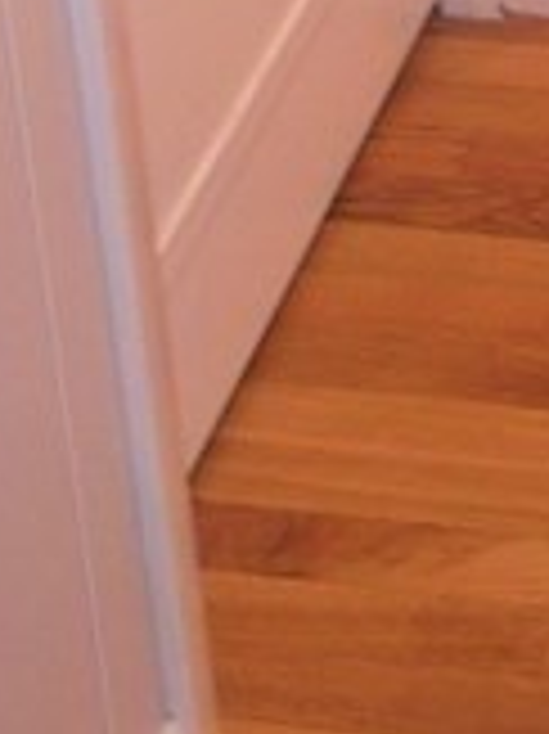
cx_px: 936
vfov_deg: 10.8
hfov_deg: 8.0
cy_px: -270
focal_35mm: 179
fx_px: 3790
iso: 50
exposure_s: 1/30
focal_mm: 5.8
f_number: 2.8
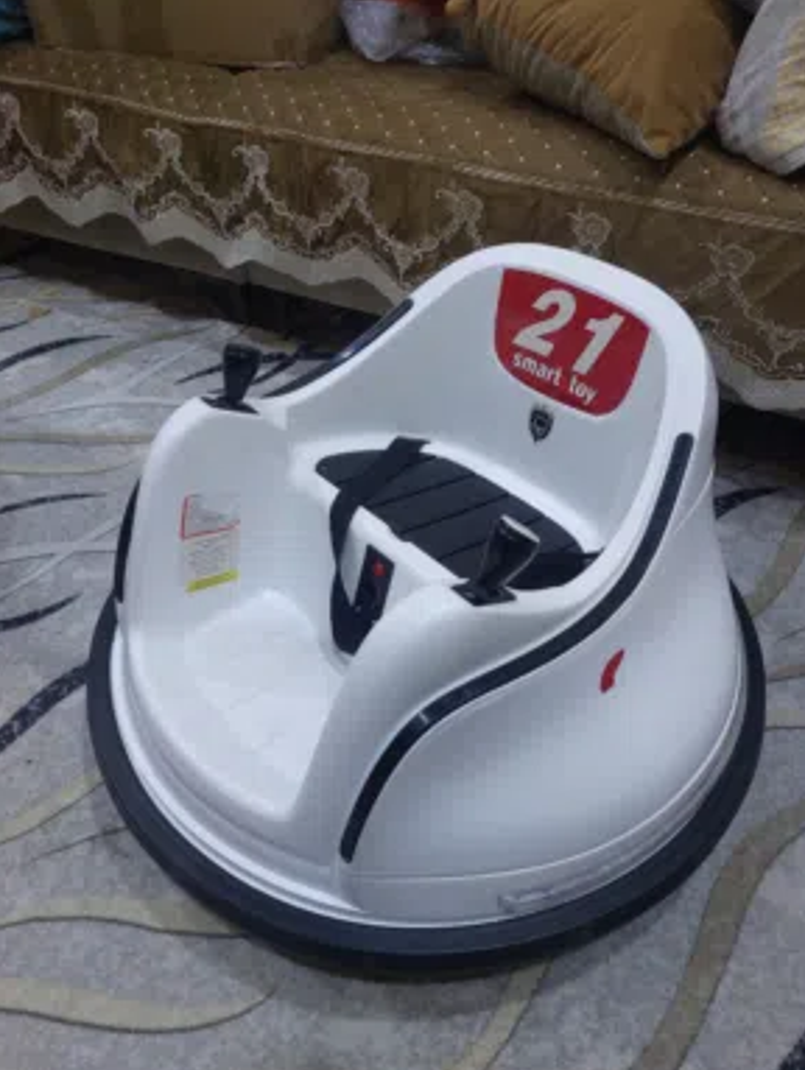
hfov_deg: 56.9
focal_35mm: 24
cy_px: 553
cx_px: 414
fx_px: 743
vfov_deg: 71.5
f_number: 1.8
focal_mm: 5.06
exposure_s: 1/100
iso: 160
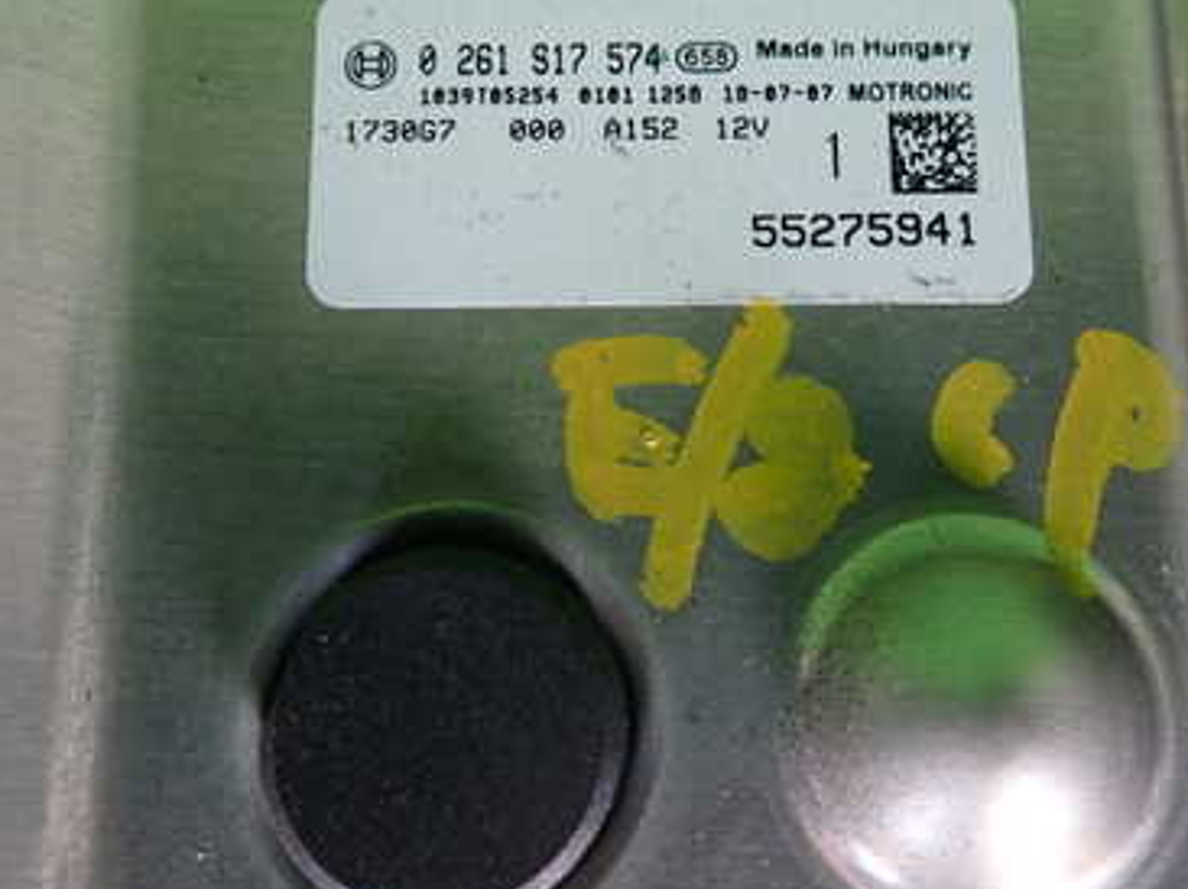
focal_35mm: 41
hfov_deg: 45.7
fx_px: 1406
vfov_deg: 34.7
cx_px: 652
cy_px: 289
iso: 200
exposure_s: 1/60
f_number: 2
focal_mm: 4.5
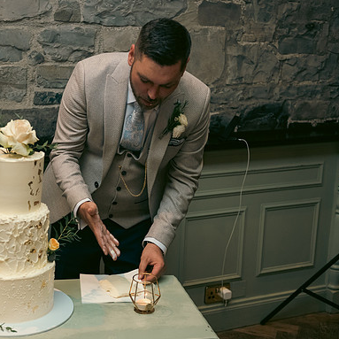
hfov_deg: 29.2
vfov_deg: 29.6
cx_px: 92
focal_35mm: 58
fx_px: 643
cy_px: 170
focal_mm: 45
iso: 800
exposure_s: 1/160
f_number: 3.5
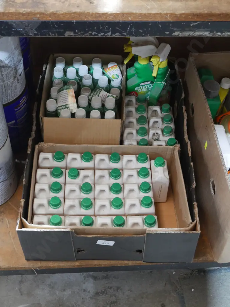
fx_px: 425
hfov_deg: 30.3
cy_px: 154
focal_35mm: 48
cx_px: 115
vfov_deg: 39.7
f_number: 5.2
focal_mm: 24
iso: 3200
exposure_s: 1/50
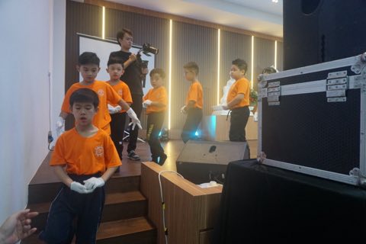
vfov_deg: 53.1
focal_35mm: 24
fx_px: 244
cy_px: 122
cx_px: 183
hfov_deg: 73.7
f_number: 4
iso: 1600
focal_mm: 16
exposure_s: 1/160
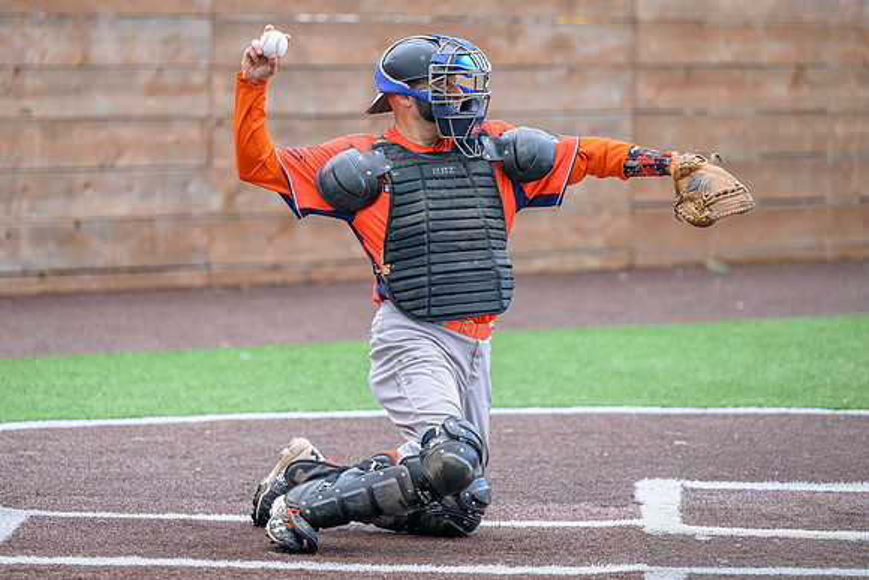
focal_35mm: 184
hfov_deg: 11.2
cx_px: 370
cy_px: 254
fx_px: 4439
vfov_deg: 7.5
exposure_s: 1/2000
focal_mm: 150
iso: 1000
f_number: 2.8
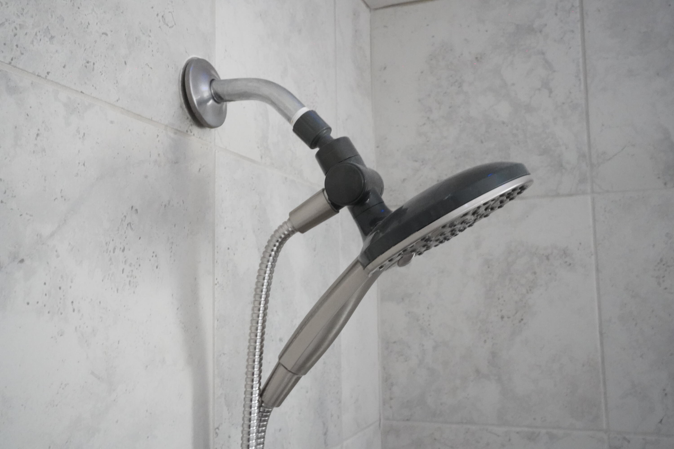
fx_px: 655
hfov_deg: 54.4
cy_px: 224
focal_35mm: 35
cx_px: 337
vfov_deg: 37.9
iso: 12800
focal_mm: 35
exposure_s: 1/60
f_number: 16
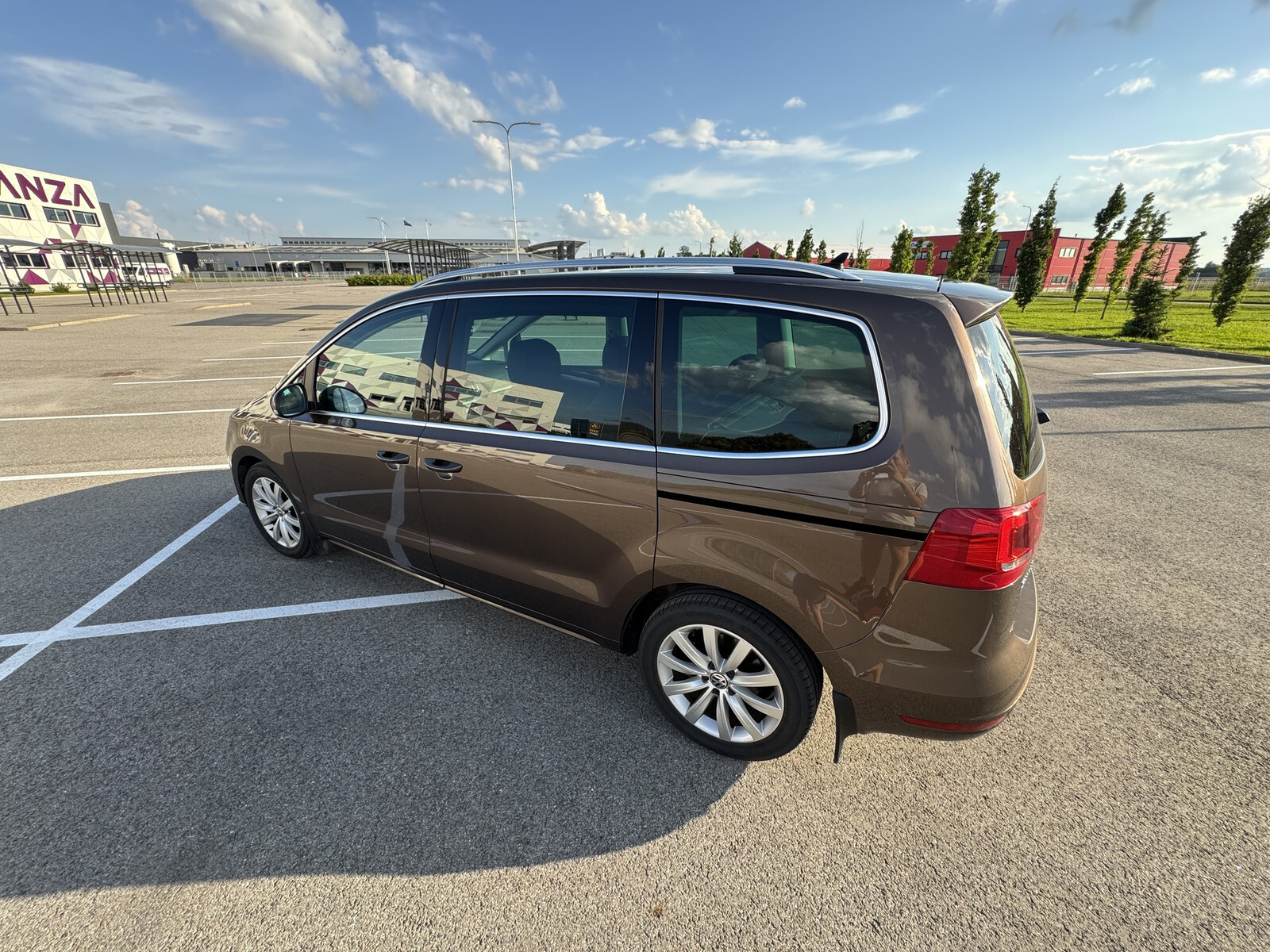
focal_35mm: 14
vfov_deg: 85.7
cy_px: 476
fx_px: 514
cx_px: 635
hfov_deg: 102.1
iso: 40
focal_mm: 2.22
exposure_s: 1/272
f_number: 2.2
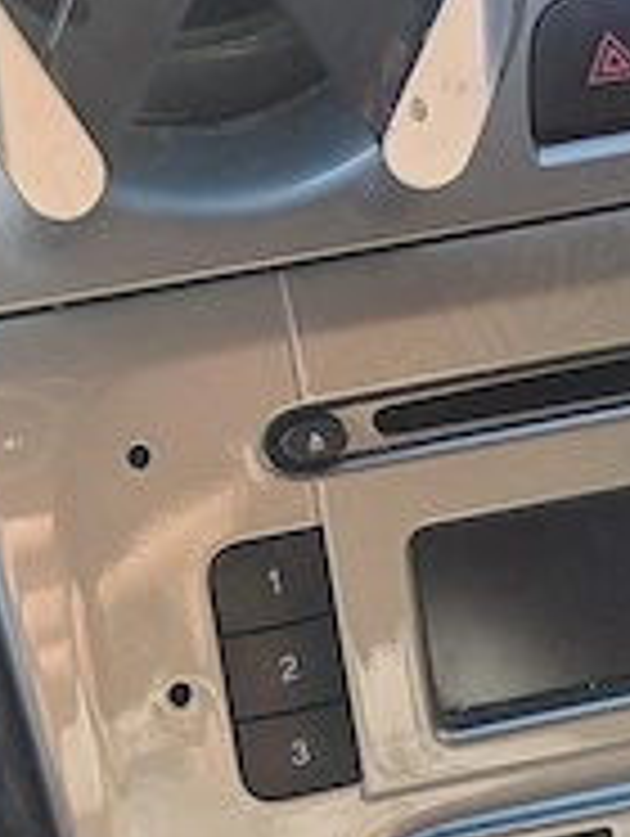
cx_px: 202
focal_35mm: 103
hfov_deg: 14.4
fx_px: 2494
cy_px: 459
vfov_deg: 19.0
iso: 581
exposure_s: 1/900
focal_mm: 5.25
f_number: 1.75
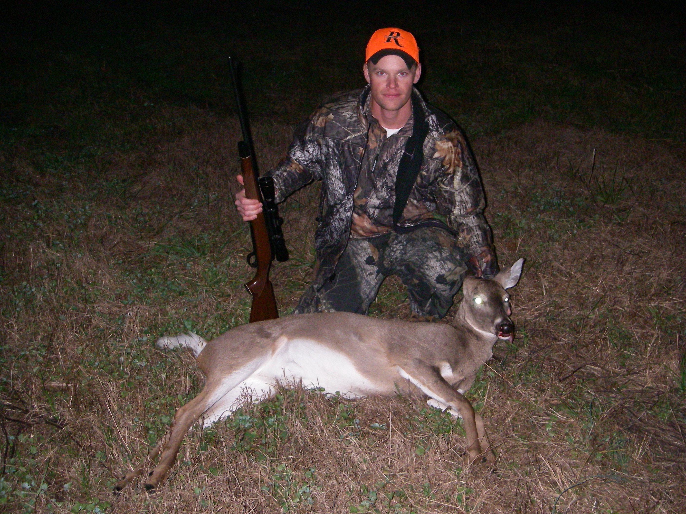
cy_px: 257
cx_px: 343
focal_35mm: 49
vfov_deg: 29.7
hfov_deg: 38.9
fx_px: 971
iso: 400
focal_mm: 8.1
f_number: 3.5
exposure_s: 1/50
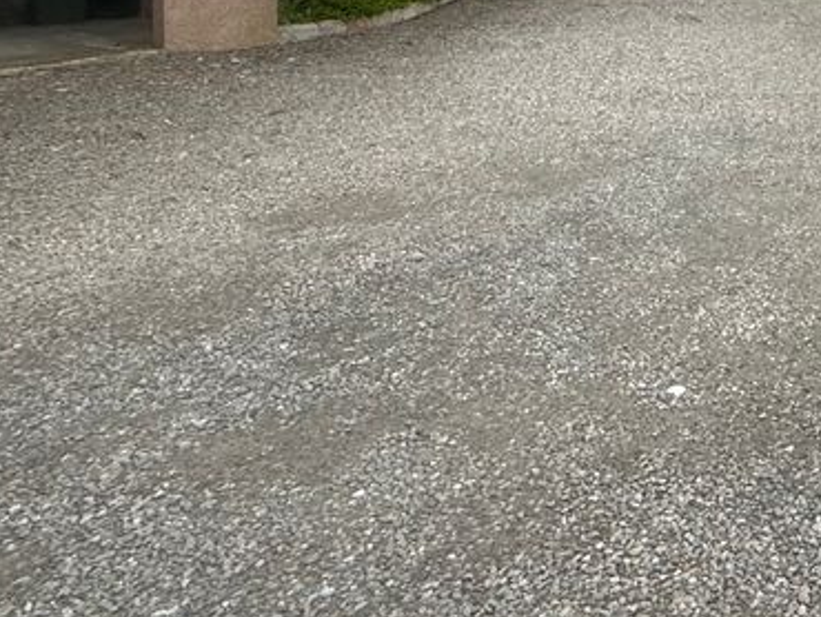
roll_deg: +0.5
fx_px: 997
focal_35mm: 42
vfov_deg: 30.0
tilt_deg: -3.0
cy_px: -99
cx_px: 961
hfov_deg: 36.0
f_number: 2.2
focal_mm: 2.22
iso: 64
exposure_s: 1/734
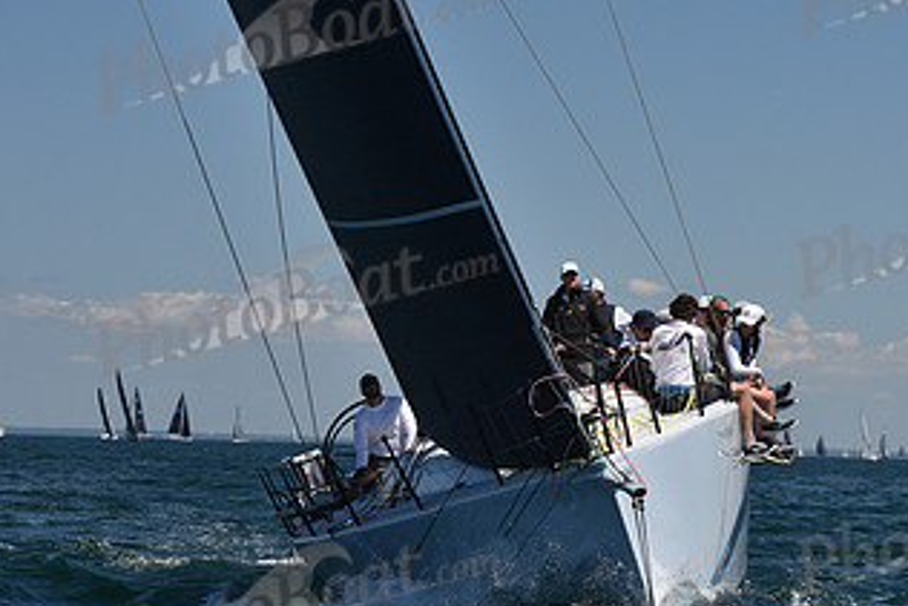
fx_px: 5375
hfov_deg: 9.6
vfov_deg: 6.5
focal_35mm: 213
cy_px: 412
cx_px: 649
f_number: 7.1
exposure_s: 1/800
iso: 250
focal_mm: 116
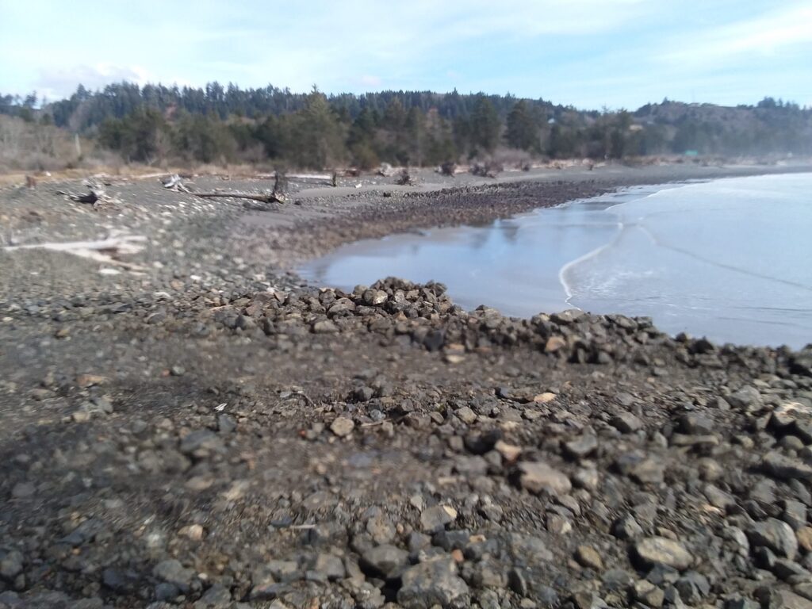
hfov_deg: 65.3
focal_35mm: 27
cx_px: 406
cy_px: 304
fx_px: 633
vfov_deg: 51.4
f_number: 1.9
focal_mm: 2.91
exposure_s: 1/939
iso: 50
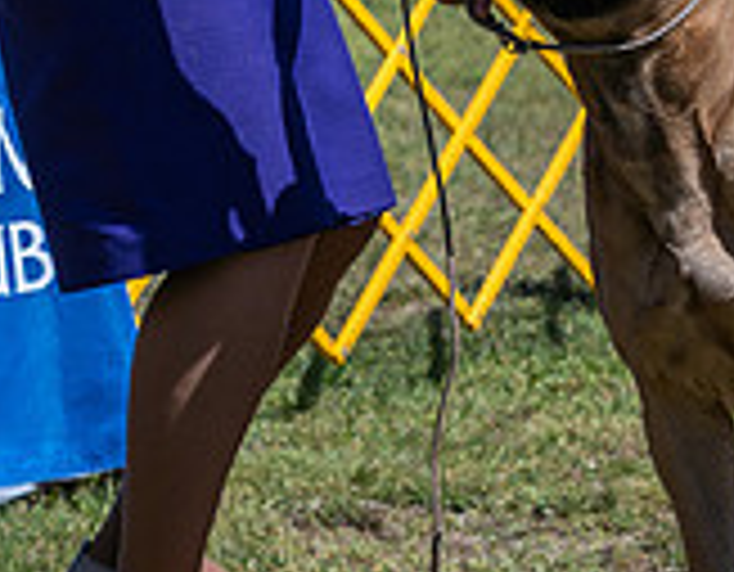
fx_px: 7914
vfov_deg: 4.1
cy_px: -138
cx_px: 760
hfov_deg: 5.3
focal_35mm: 368
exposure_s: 1/640
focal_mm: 86
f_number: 6.3
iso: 100
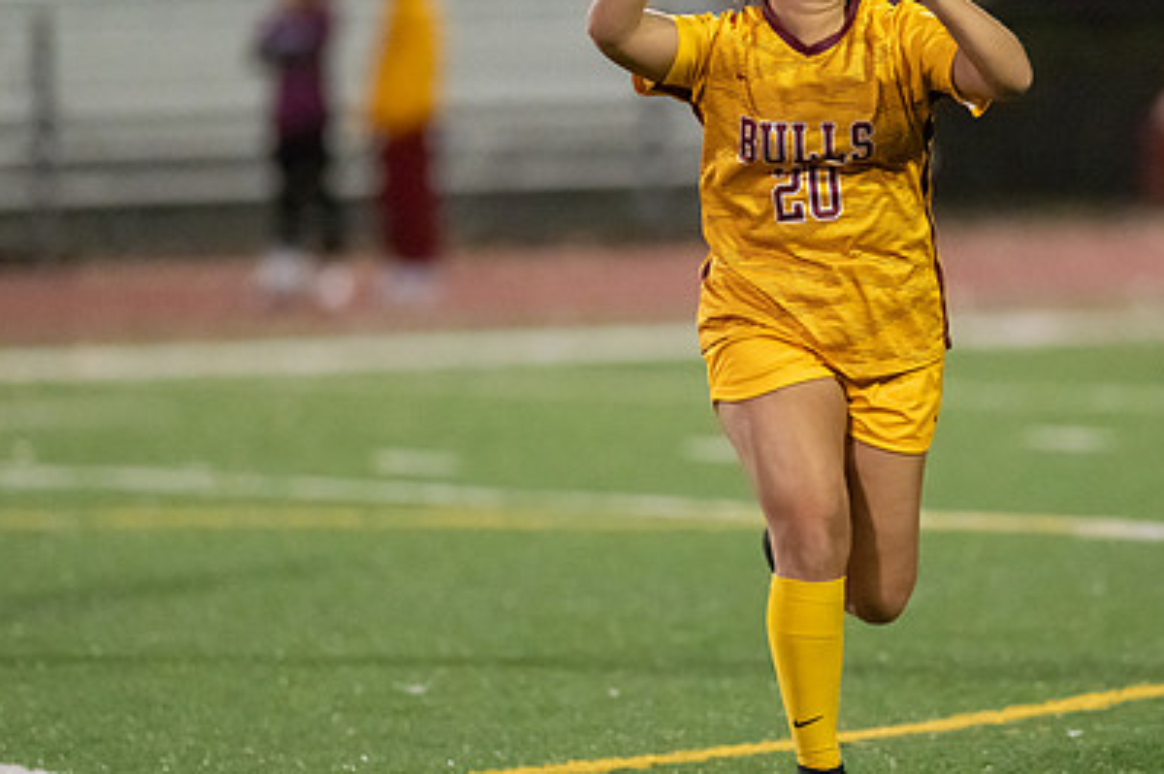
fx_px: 15895
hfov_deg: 4.2
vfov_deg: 2.8
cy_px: 316
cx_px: 806
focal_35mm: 492
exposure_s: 1/1000
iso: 16000
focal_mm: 300
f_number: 2.8
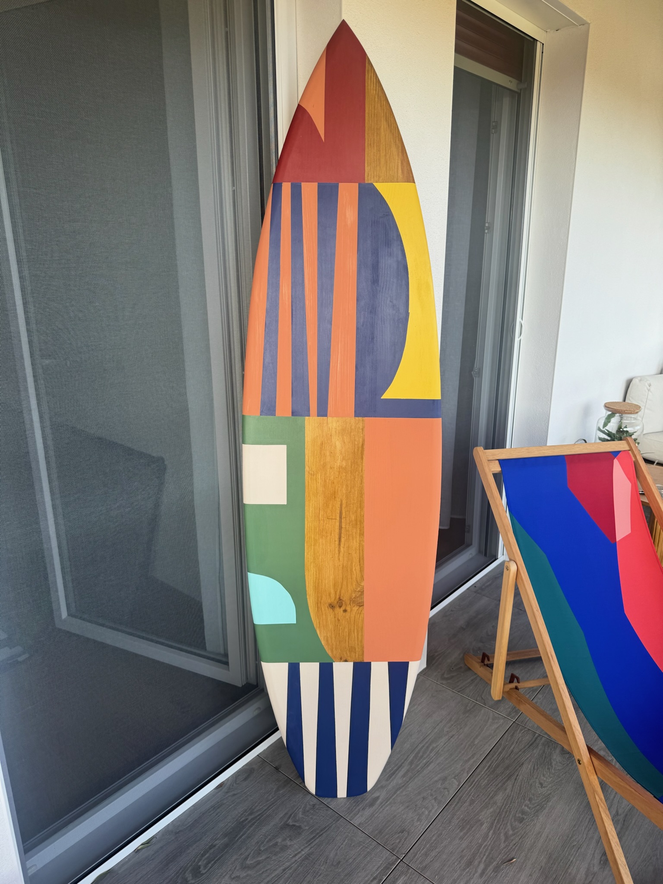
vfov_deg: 71.6
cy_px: 442
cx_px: 332
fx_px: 613
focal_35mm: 24
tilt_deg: -16.5
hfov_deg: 56.8
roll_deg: +0.8
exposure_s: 1/277
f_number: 1.78
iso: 64
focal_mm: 6.76
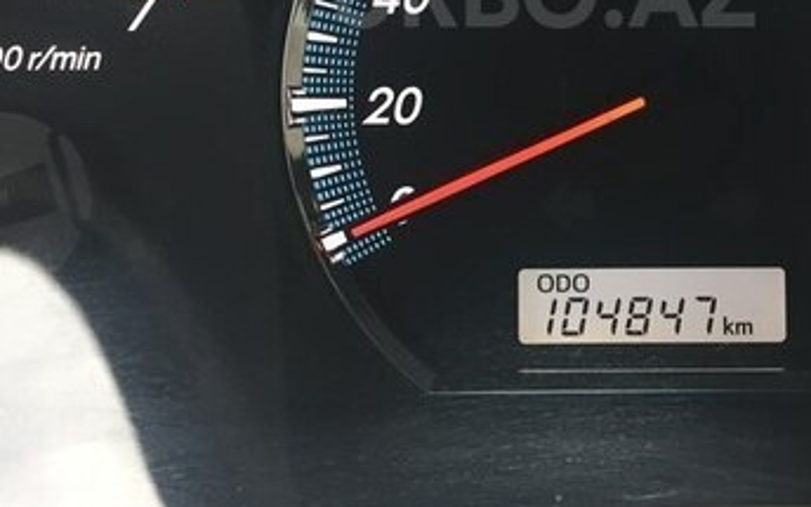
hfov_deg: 34.3
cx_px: 514
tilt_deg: -24.3
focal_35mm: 59
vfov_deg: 21.2
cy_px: -8
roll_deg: +0.3
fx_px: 1304
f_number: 2.2
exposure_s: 1/33
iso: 50
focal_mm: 4.15
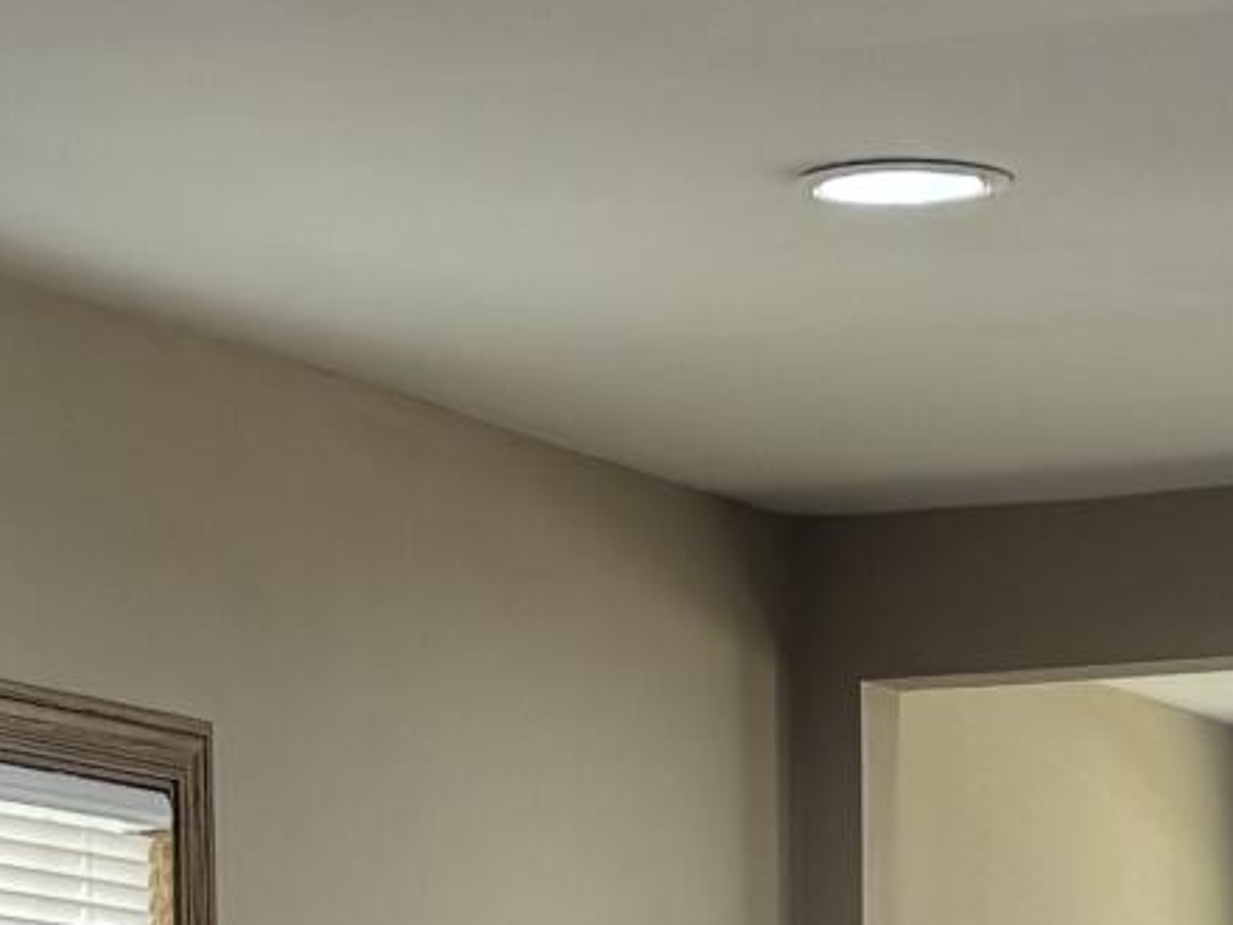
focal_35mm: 177
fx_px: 6306
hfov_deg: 11.2
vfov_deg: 8.0
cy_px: 1939
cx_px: 696
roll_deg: +0.6
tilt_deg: -5.4
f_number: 1.6
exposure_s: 1/60
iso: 100
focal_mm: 5.96
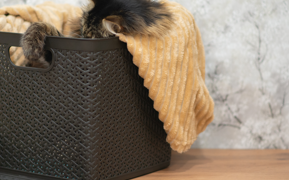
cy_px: 77
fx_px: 1158
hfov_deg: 14.2
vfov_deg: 8.9
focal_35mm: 147
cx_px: 84
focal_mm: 85
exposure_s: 1/200
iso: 800
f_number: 1.8
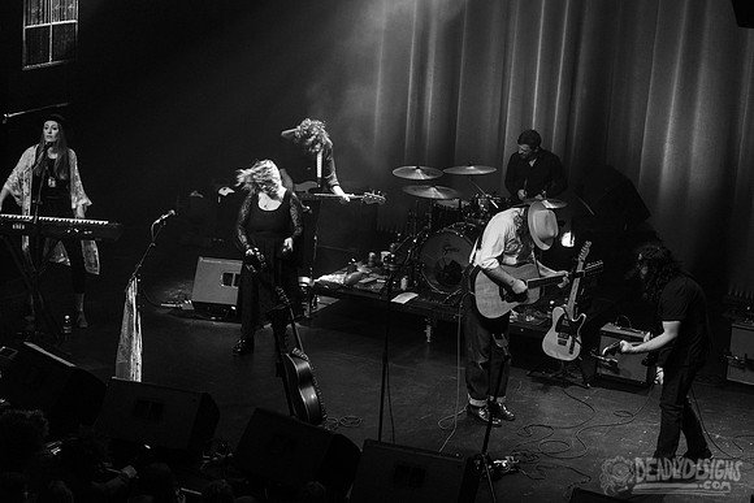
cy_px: 211
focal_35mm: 77
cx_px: 438
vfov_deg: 17.8
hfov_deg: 26.4
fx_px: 1605
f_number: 3.2
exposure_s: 1/160
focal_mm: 66
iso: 2500
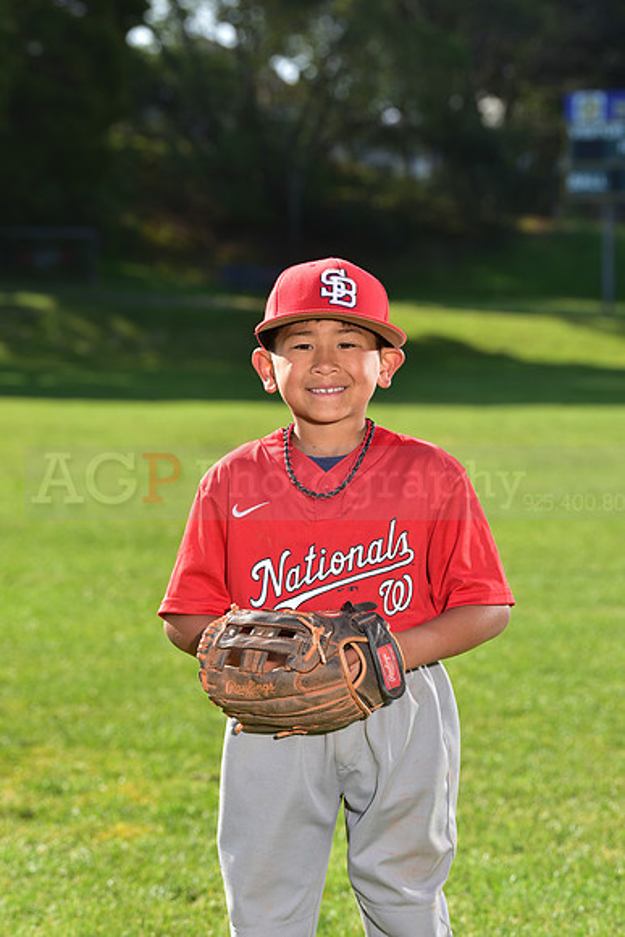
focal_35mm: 110
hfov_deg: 12.5
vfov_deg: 18.6
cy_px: 468
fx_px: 2863
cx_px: 312
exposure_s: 1/250
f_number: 5.6
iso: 100
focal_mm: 110
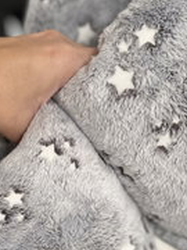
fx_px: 555
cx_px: 72
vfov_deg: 25.0
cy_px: 191
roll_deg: +5.6
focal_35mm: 77
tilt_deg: -13.1
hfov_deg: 19.1
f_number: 1.6
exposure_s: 1/87
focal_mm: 5.1
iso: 125
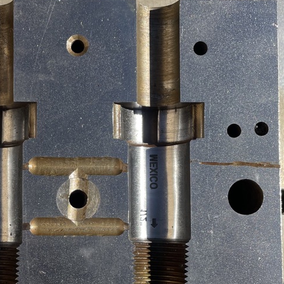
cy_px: 200
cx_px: 69
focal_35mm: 57
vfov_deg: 29.7
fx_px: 529
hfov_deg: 29.5
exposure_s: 1/2020
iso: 32
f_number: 1.6
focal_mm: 4.2
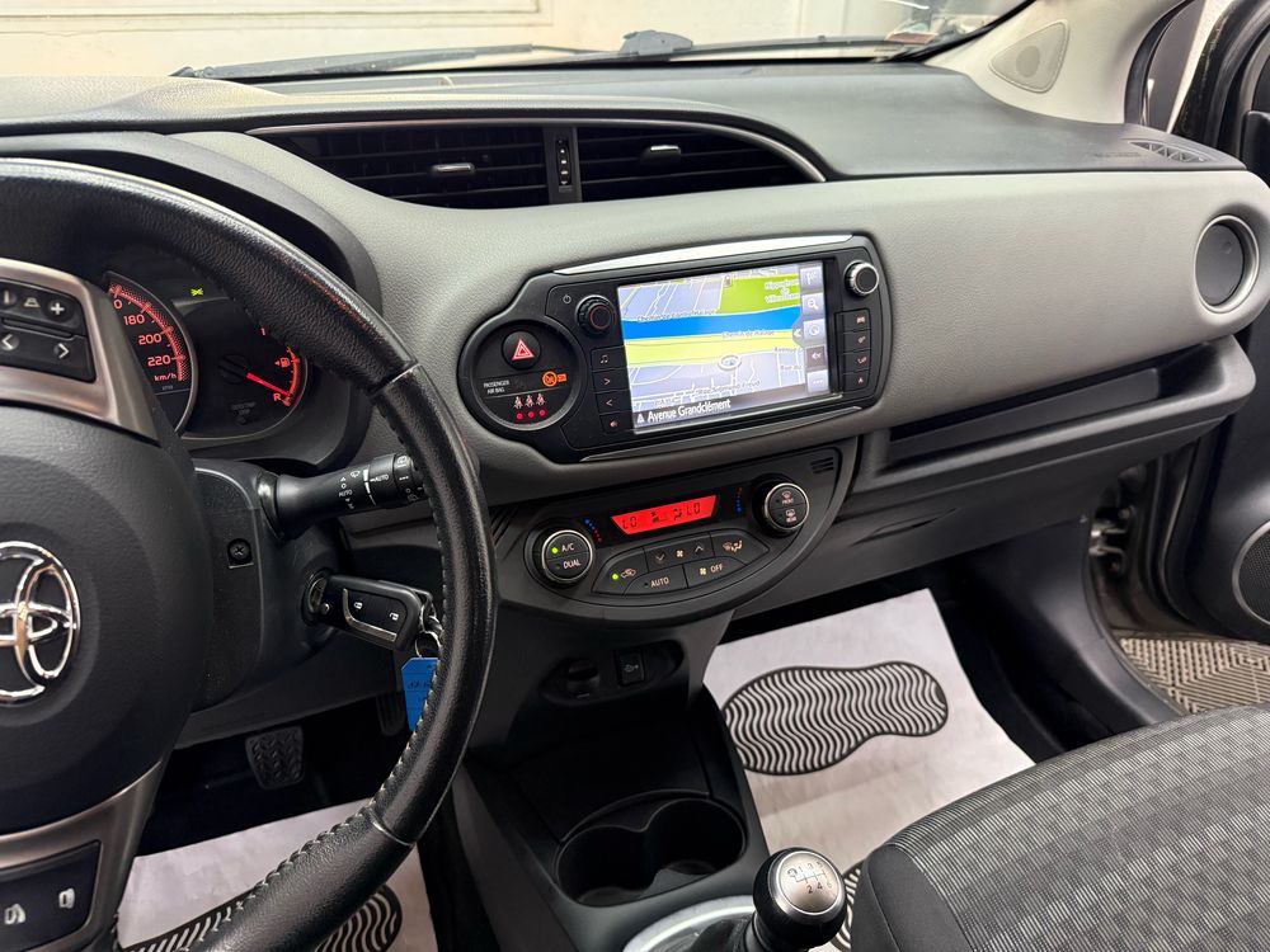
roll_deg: -1.1
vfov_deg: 56.8
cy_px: 476
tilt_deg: -29.3
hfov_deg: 71.6
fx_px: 881
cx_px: 635
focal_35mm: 24
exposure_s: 1/59
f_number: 1.78
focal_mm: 6.76
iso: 500
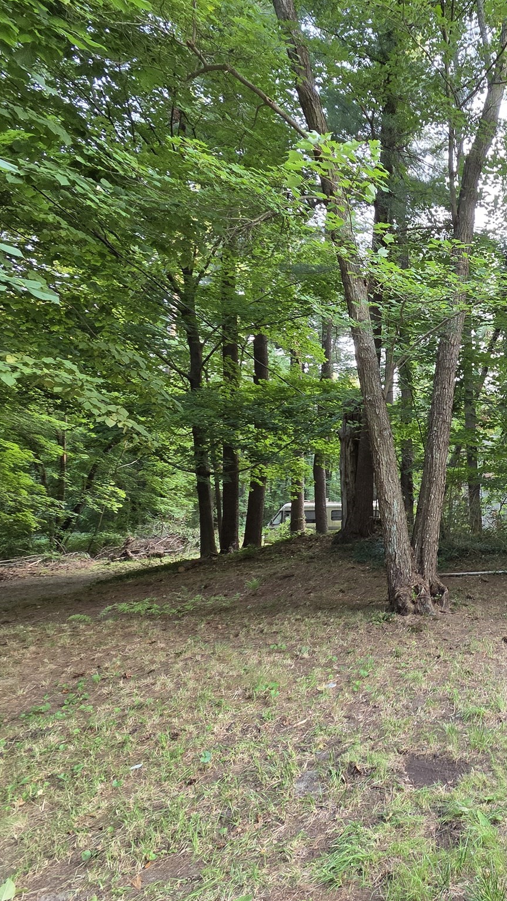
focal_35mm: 19
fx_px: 454
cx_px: 518
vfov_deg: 89.6
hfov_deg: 47.4
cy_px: 453
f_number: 2.2
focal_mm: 2.2
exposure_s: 1/120
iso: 250
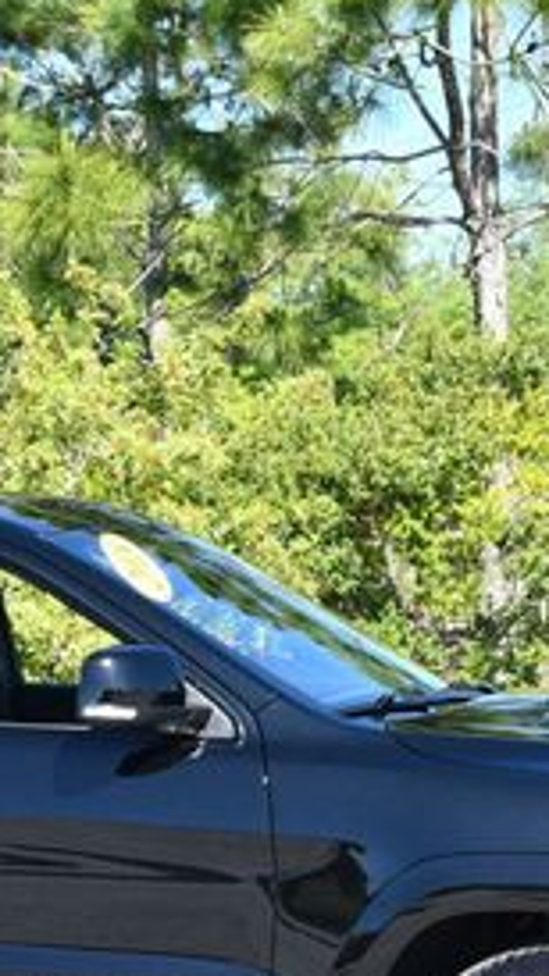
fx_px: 4066
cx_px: -4
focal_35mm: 157
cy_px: 737
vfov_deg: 13.6
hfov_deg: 7.7
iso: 200
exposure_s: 1/250
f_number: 6.3
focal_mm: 32
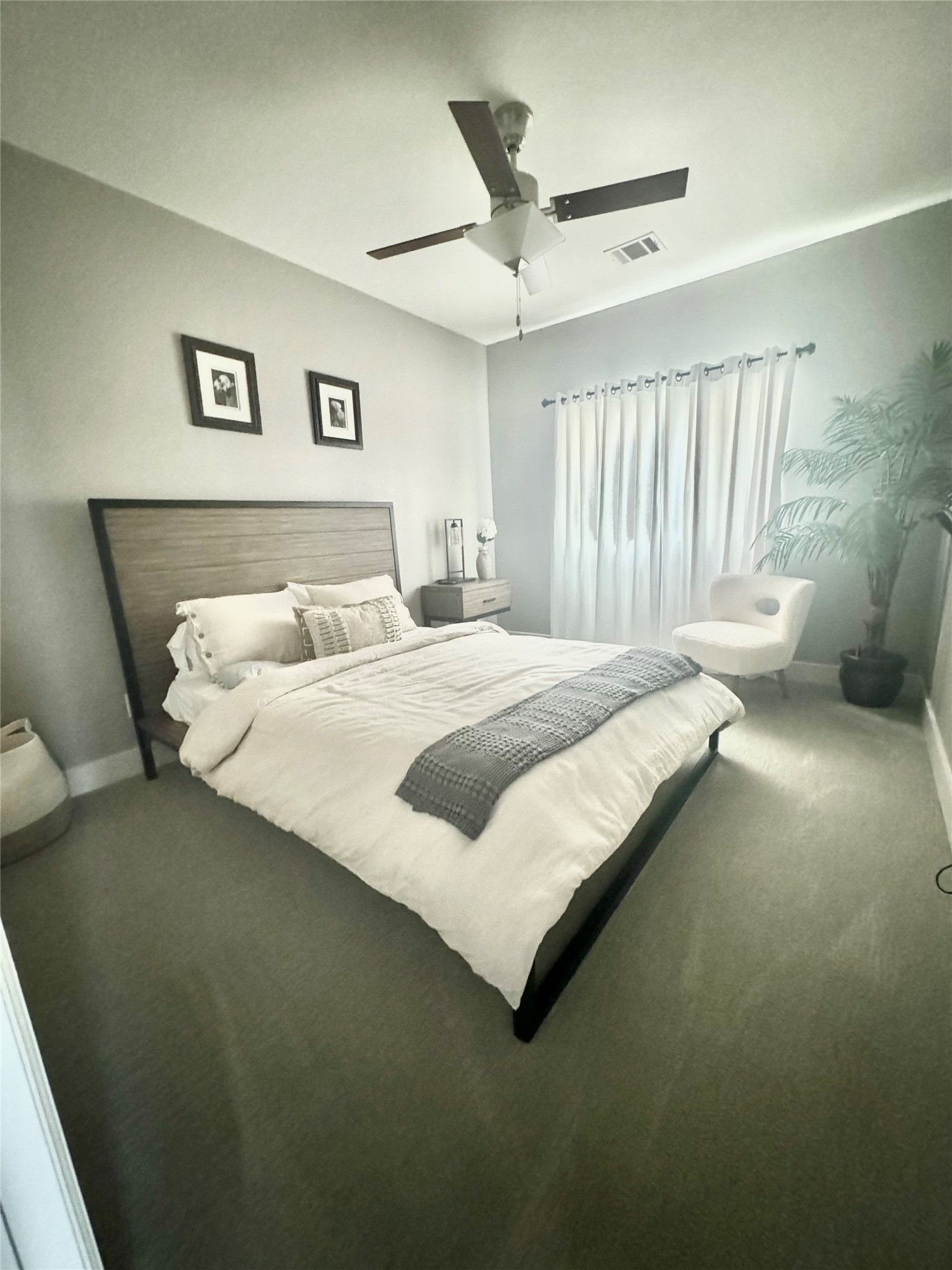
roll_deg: +3.7
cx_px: 476
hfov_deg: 85.7
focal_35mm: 14
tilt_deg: -13.0
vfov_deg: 102.1
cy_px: 635
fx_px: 513
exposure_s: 1/60
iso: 1250
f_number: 2.2
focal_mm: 2.22
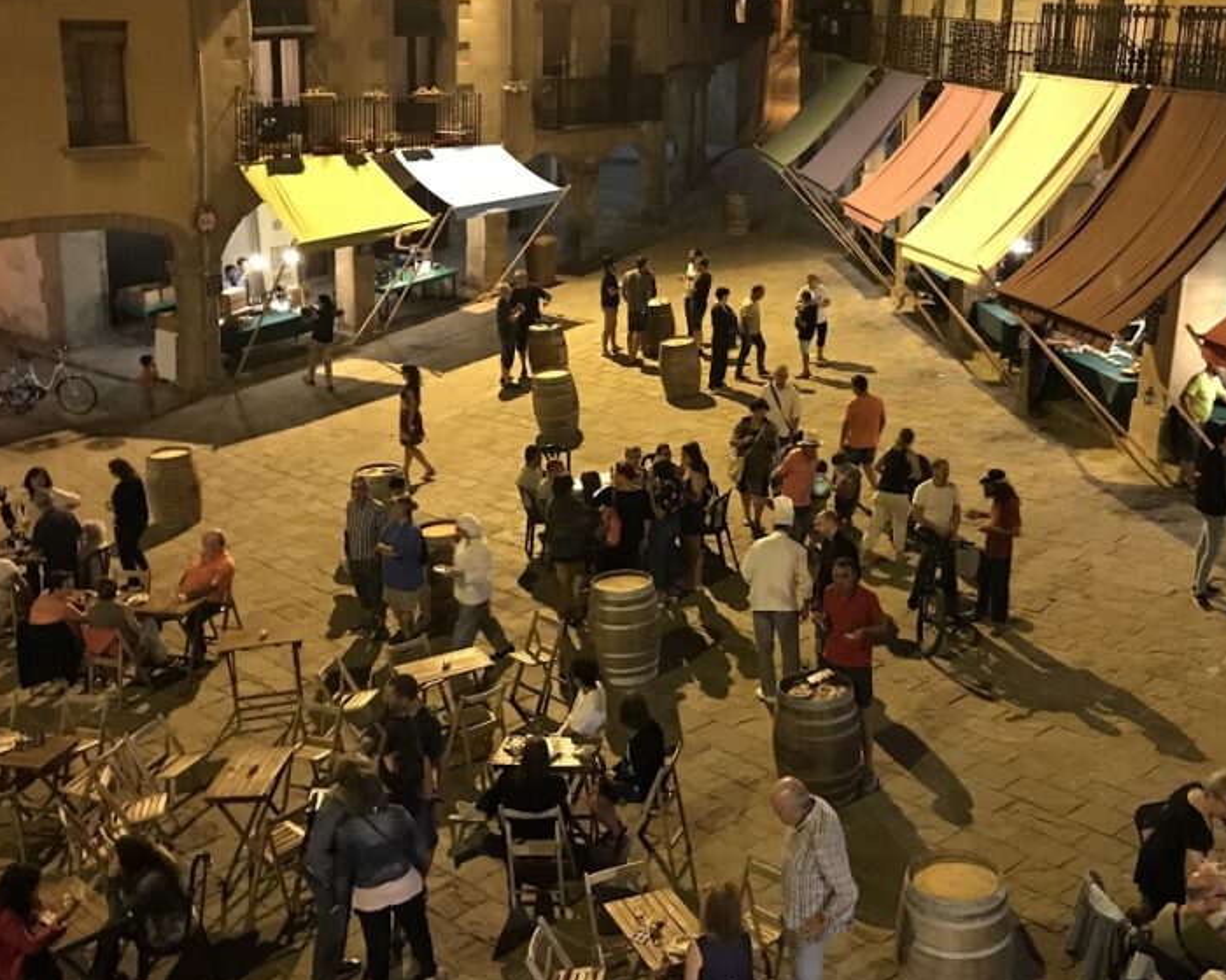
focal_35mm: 40
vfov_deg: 37.3
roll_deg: -3.6
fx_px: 1451
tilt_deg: -16.8
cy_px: 457
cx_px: 739
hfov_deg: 45.5
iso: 100
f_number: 1.8
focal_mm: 3.99
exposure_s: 1/5
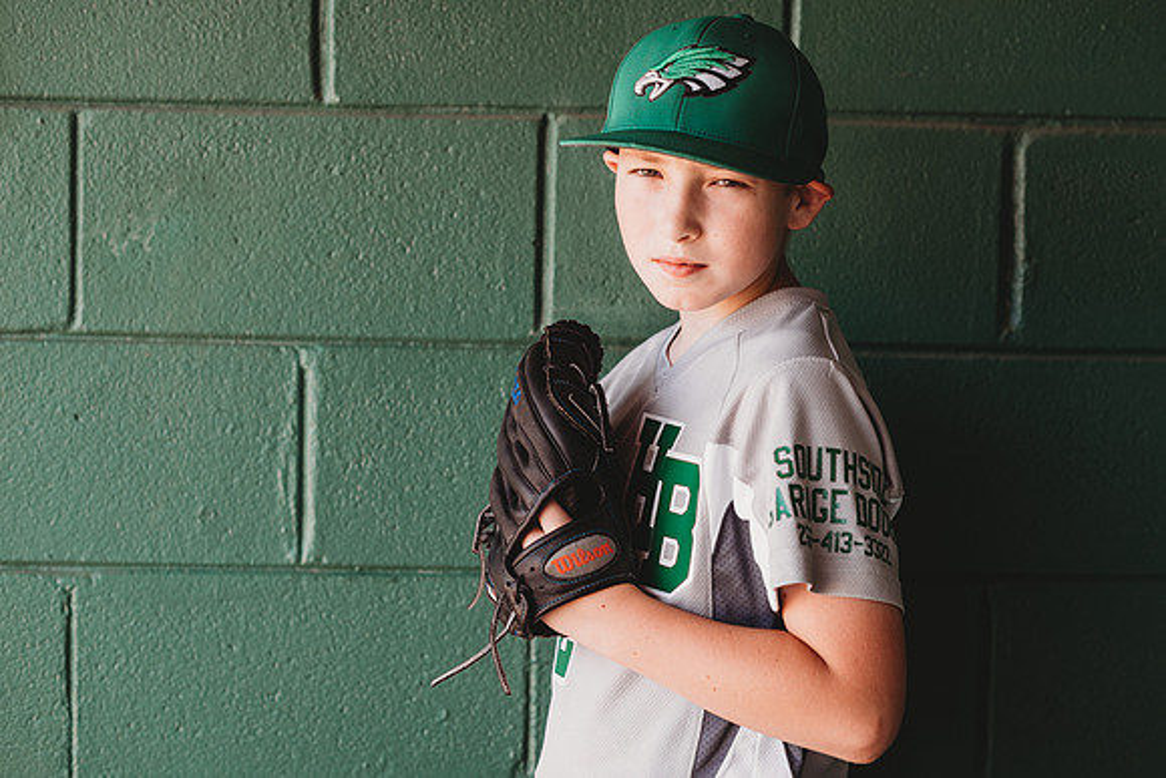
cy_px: 389
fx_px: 2754
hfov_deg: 23.9
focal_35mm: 85
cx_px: 583
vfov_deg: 16.1
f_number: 2.8
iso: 200
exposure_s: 1/250
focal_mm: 85
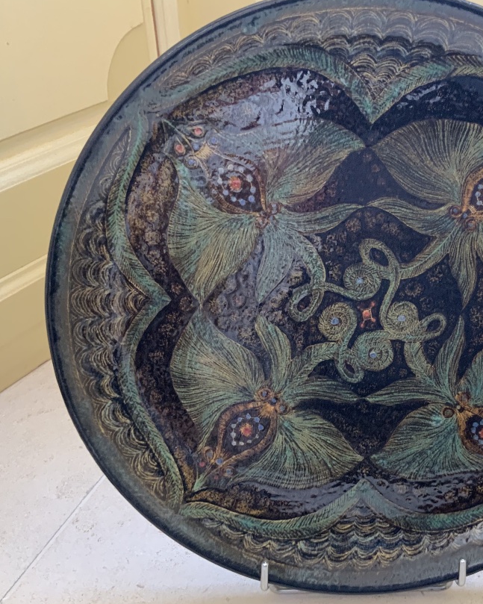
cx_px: 364
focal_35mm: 42
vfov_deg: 43.8
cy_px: 290
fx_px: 751
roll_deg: -1.9
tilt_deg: -33.4
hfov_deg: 34.9
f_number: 1.8
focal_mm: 3
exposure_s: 1/60
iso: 125
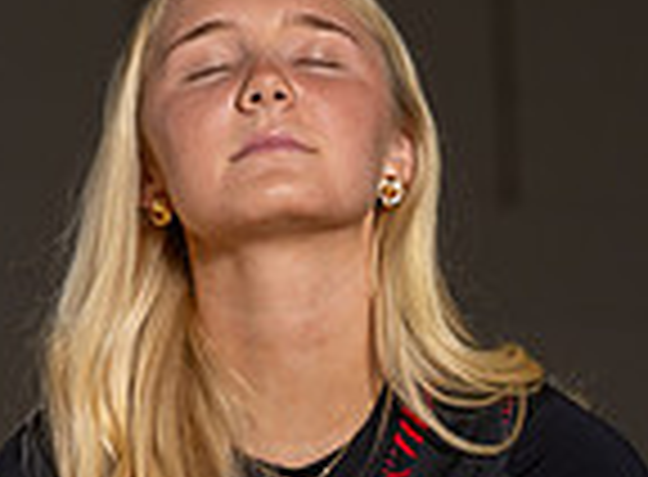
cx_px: 356
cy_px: 681
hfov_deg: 3.1
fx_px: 11994
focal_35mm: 645
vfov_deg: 2.3
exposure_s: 1/200
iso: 80
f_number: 4.5
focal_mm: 110
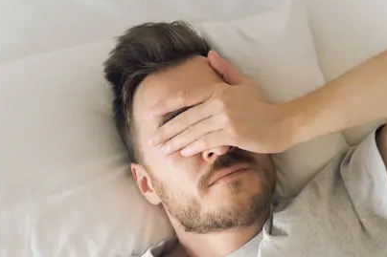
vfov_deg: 17.1
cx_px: 210
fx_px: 838
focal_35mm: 78
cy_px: 261
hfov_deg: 26.0
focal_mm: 35
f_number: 2.8
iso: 1250
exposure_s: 1/250
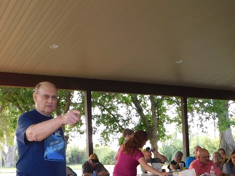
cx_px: 70
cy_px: 137
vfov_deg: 27.1
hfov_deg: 35.6
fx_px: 360
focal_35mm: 53
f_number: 3
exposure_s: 1/50
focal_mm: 4
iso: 125
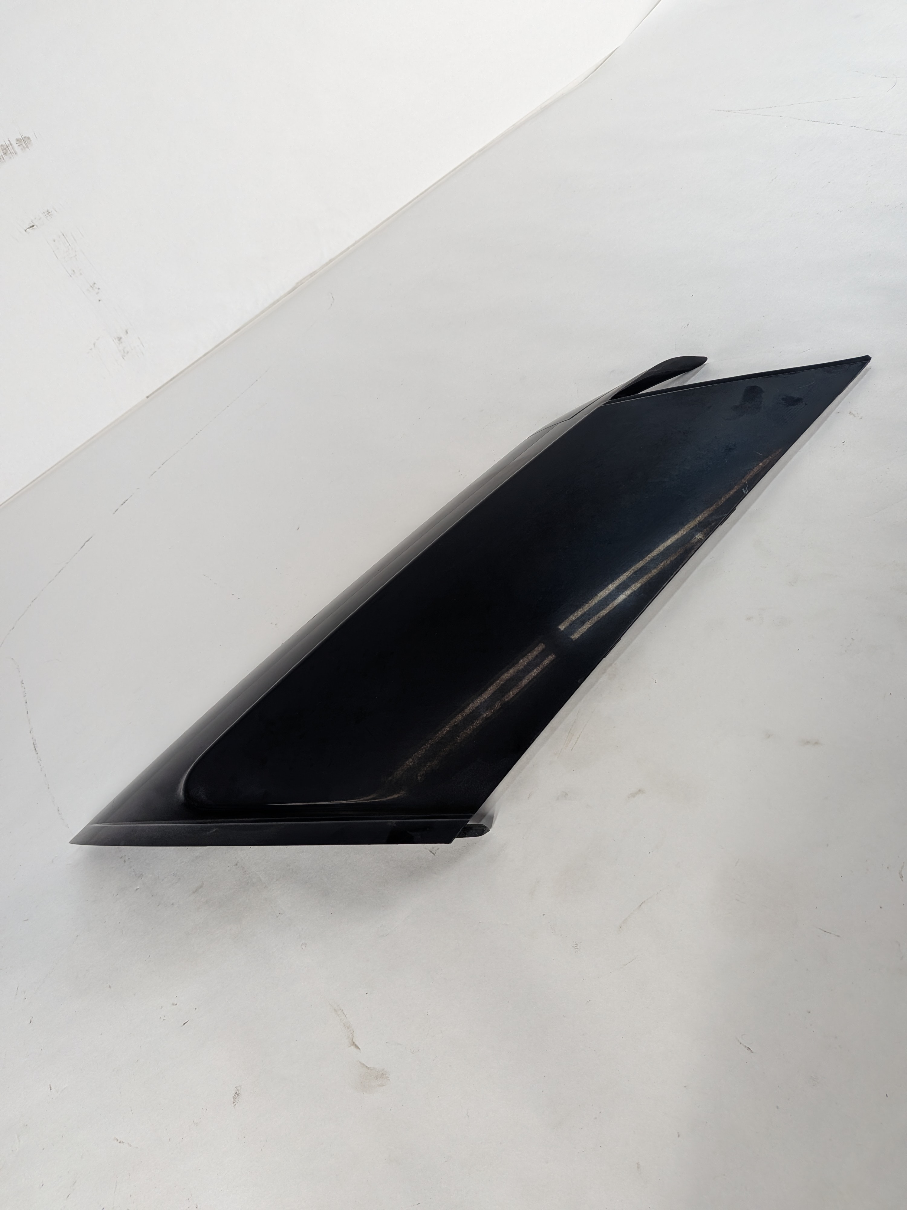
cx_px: 454
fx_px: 838
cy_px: 605
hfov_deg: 56.8
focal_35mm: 24
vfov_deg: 71.6
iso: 41
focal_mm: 4.53
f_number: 1.7
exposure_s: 1/339
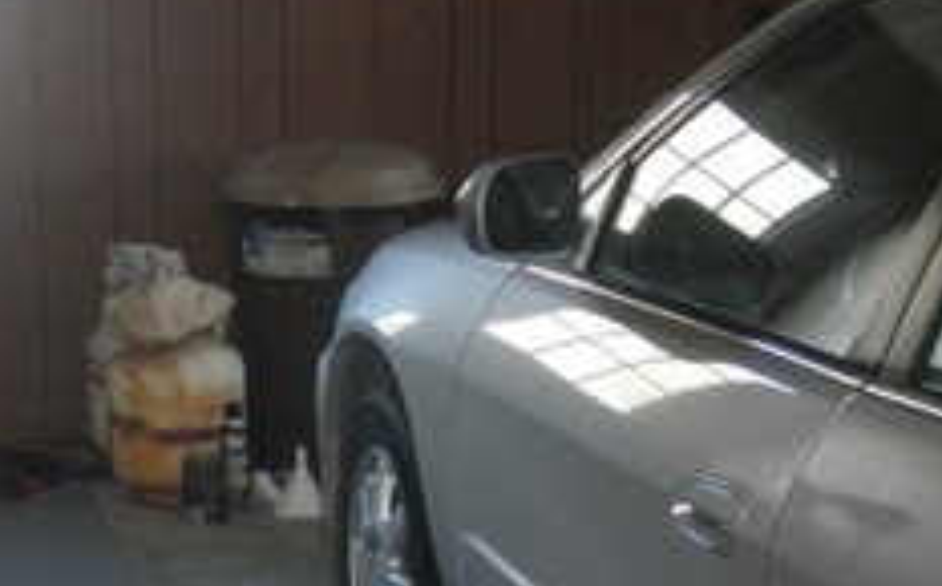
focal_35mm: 102
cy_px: 380
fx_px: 2615
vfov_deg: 12.8
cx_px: 16
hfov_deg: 19.8
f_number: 3
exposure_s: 1/30
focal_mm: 5
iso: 200
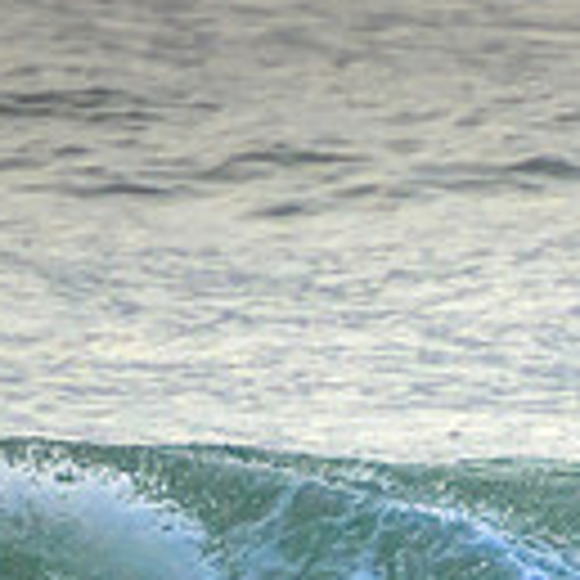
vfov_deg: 0.8
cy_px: 542
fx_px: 39695
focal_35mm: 2094
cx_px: 866
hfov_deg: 0.8
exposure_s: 1/2000
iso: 800
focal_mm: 400
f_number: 5.6
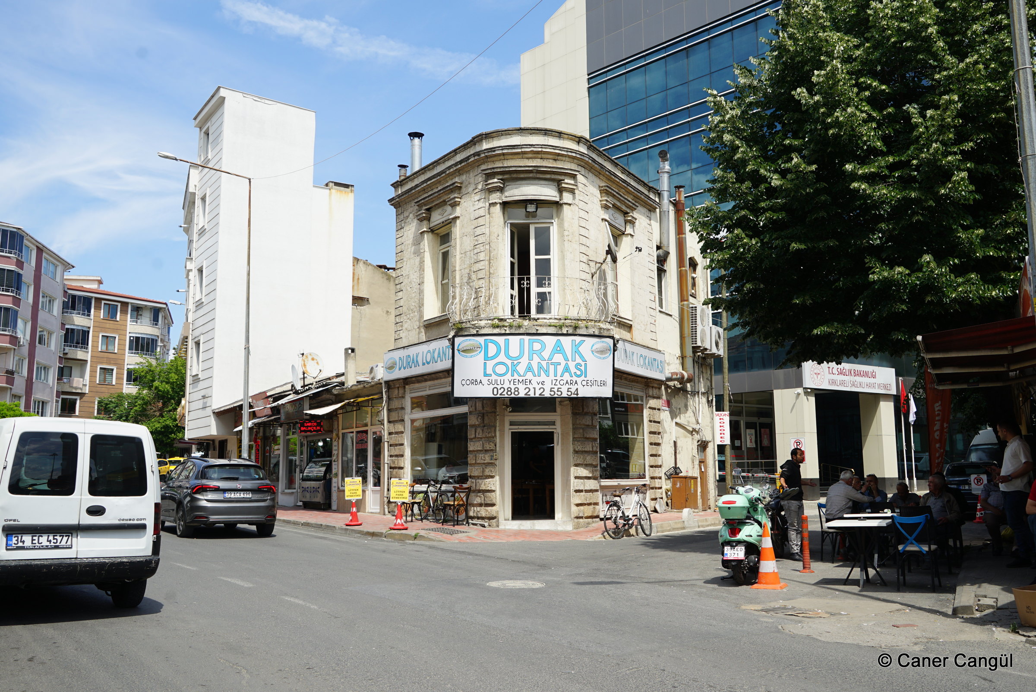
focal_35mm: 29
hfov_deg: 63.6
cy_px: 346
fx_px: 835
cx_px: 518
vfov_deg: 45.0
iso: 100
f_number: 8
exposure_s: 1/200
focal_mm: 29
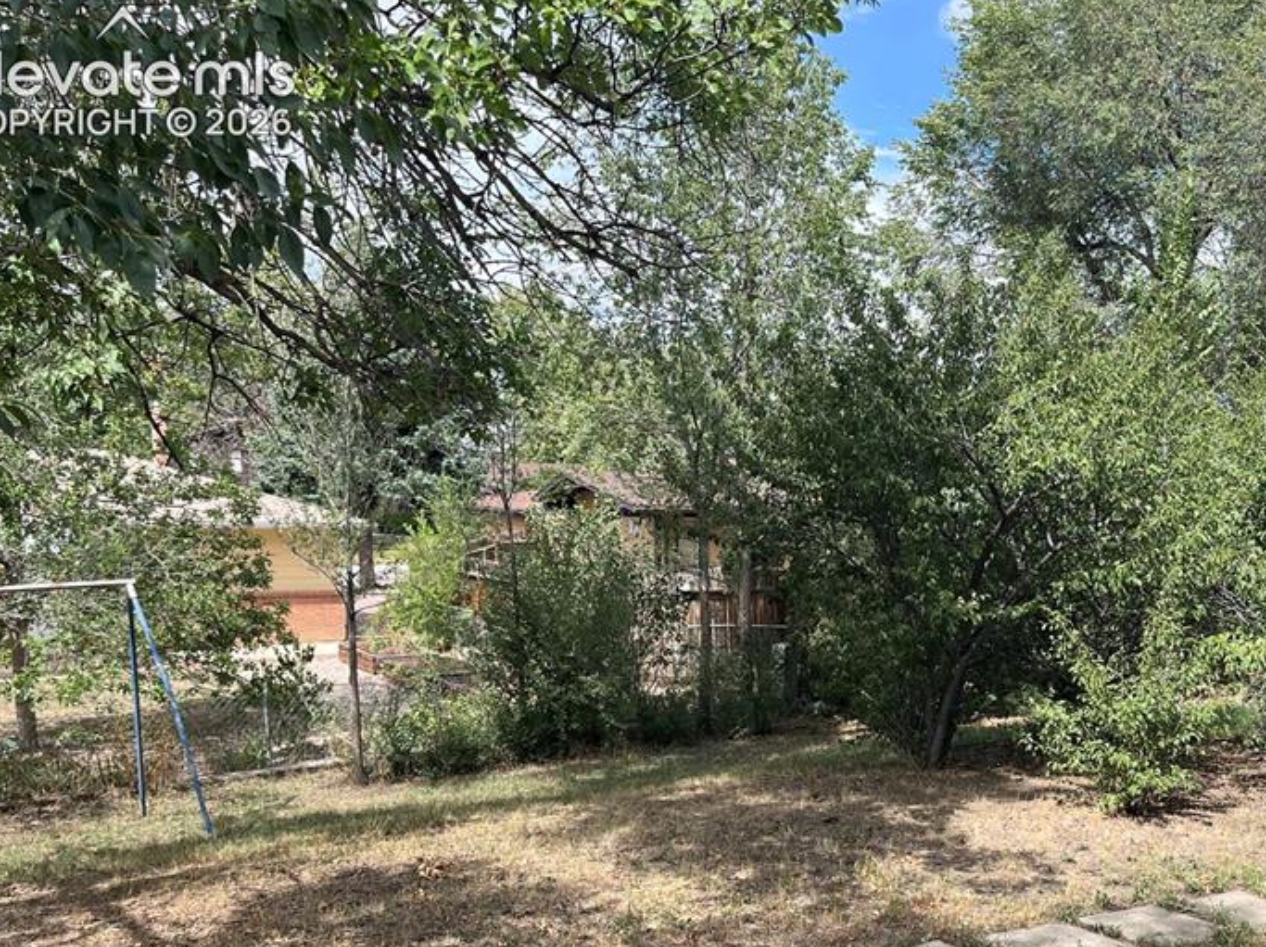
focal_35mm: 39
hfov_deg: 46.8
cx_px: 882
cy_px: 683
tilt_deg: -7.2
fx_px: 1425
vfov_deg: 36.1
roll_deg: -1.4
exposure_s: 1/1252
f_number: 1.6
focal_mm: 5.1
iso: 50
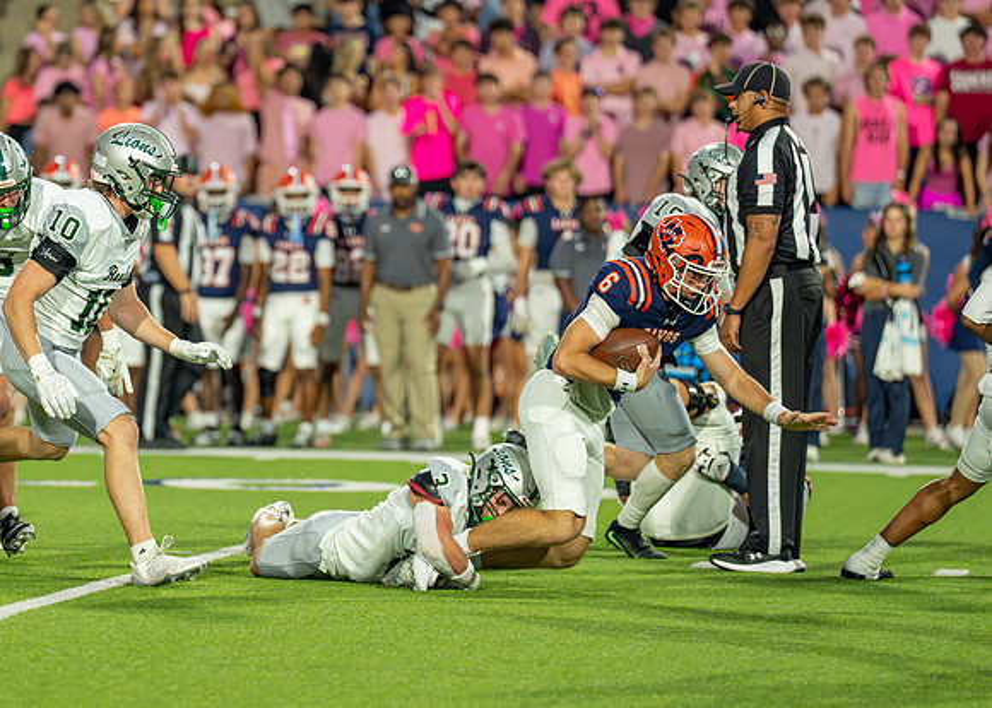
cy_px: 297
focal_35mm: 316
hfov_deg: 6.4
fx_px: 8892
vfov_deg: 4.6
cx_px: 192
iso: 1600
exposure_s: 1/1250
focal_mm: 200
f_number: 2.8
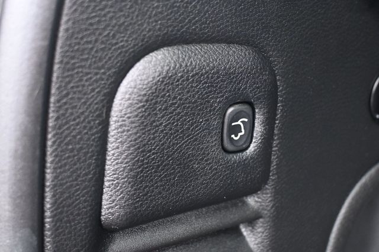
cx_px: 190
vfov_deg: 33.6
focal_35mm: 40
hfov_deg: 48.7
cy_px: 126
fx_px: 418
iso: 2200
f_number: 4.5
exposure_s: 1/125
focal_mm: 26.5
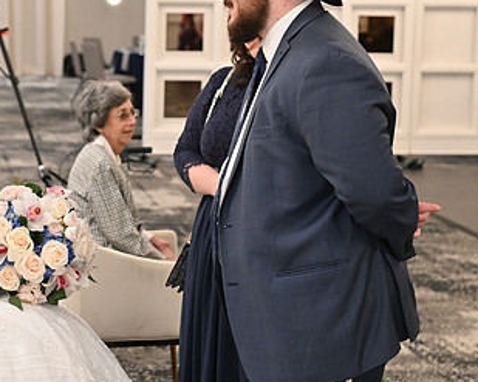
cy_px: 119
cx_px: 59
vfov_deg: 17.4
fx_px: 1245
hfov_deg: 21.3
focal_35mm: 88
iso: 3200
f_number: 4
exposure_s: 1/100
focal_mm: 50
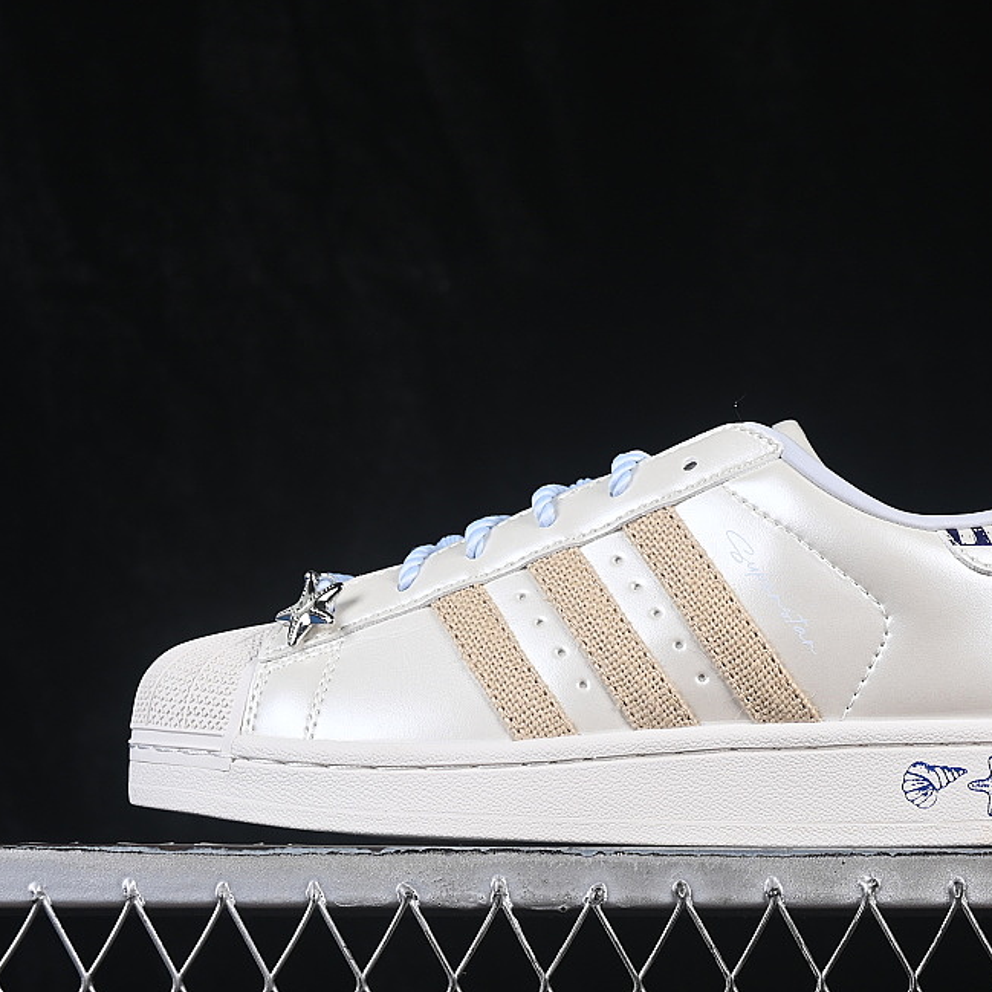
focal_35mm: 106
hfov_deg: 16.4
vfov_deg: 16.4
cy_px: 506
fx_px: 3437
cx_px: 665
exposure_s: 1/80
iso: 160
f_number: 8
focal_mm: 50
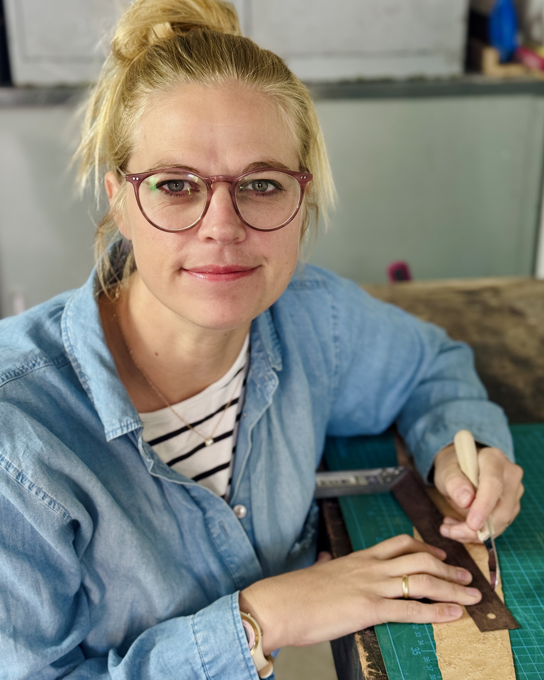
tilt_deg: -21.0
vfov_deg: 36.6
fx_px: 1026
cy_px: 355
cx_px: 270
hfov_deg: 29.7
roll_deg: +0.3
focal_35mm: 51
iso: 160
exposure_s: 1/60
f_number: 1.78
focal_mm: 6.76
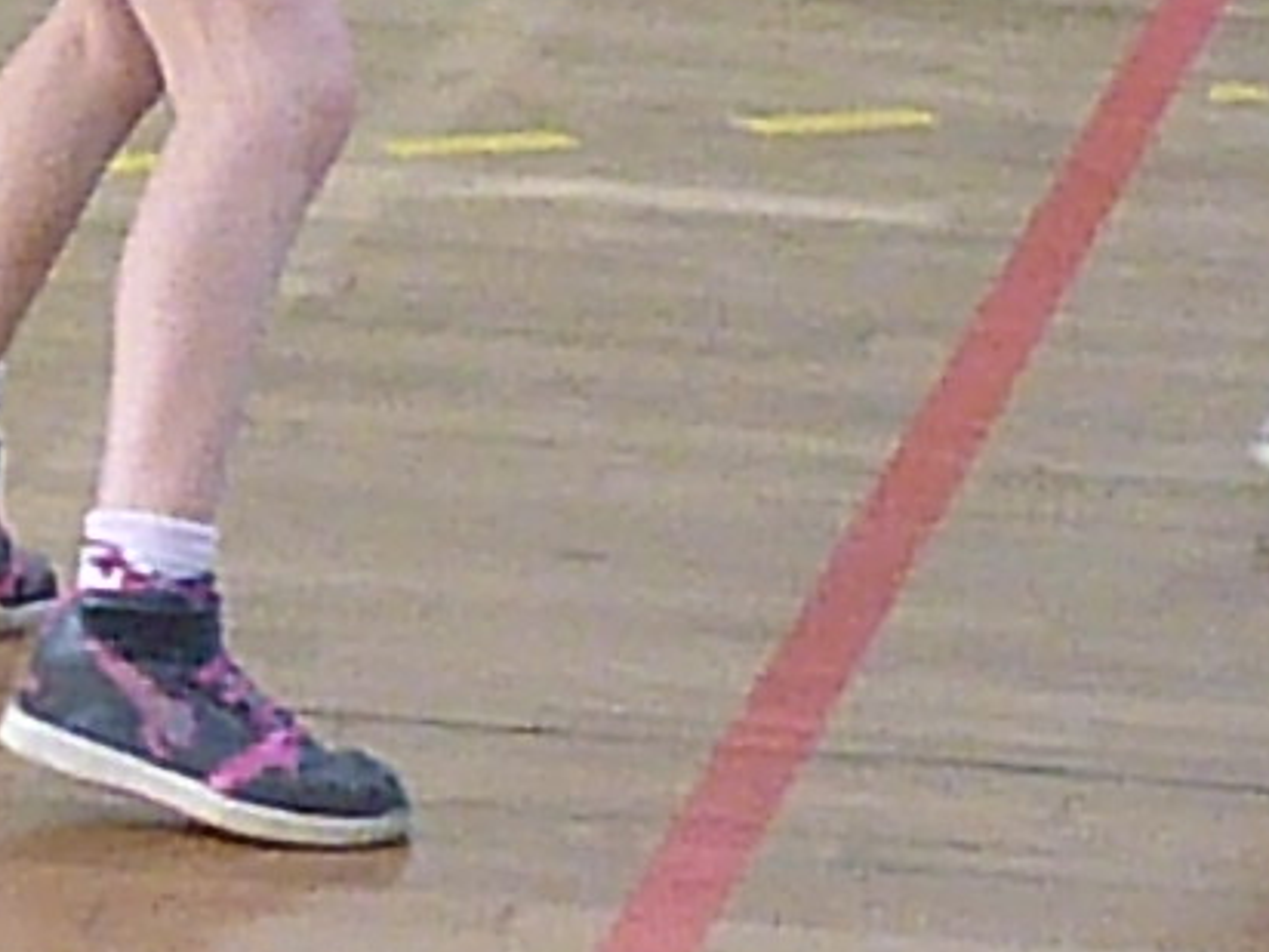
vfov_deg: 4.4
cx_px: -613
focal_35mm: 333
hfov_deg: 5.9
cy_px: -709
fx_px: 12208
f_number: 3.3
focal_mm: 12.1
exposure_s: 1/60
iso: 1000
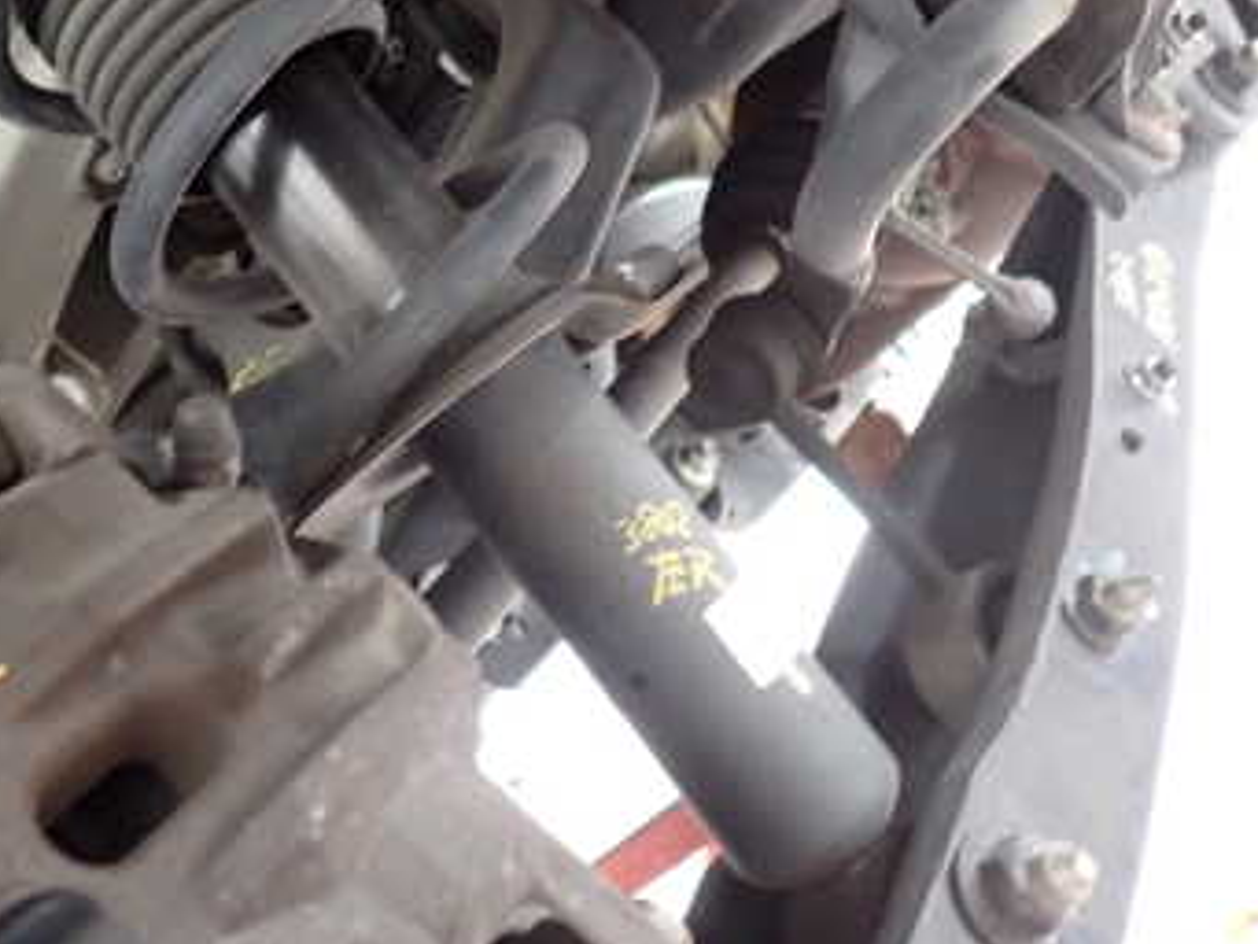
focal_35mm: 44
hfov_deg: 42.1
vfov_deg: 32.4
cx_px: 369
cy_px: 254
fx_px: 1600
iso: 250
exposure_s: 1/30
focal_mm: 4.5
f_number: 2
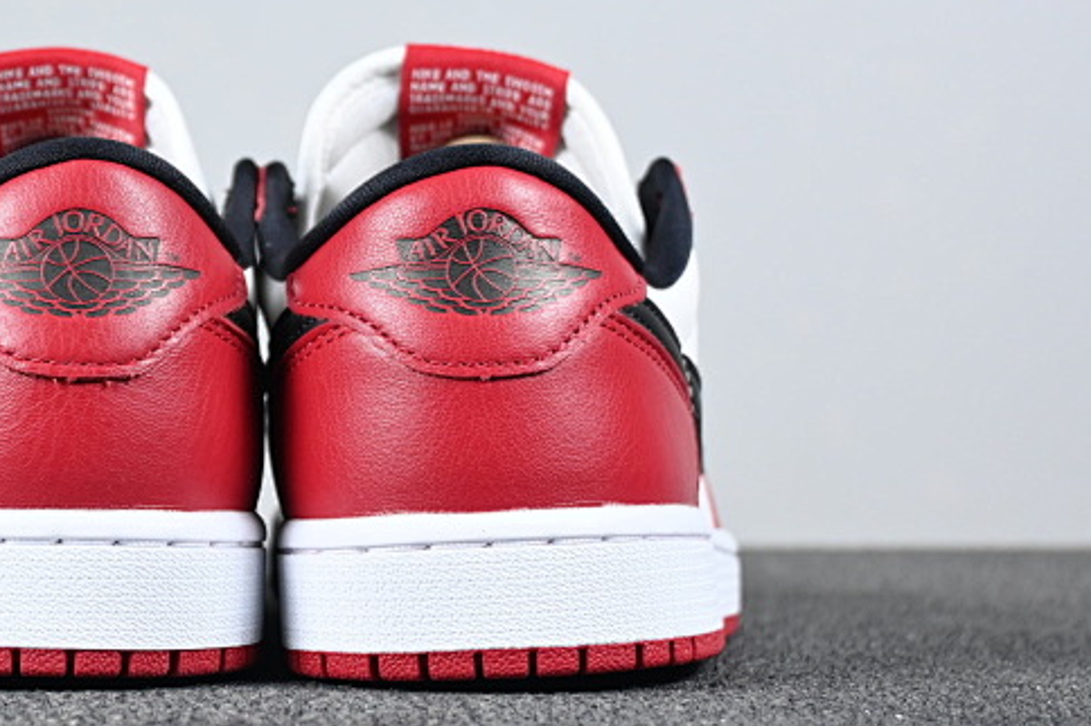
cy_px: 245
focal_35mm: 92
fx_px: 2781
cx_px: 266
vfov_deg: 14.8
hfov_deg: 22.0
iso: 800
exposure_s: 1/125
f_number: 5.3
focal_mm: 37
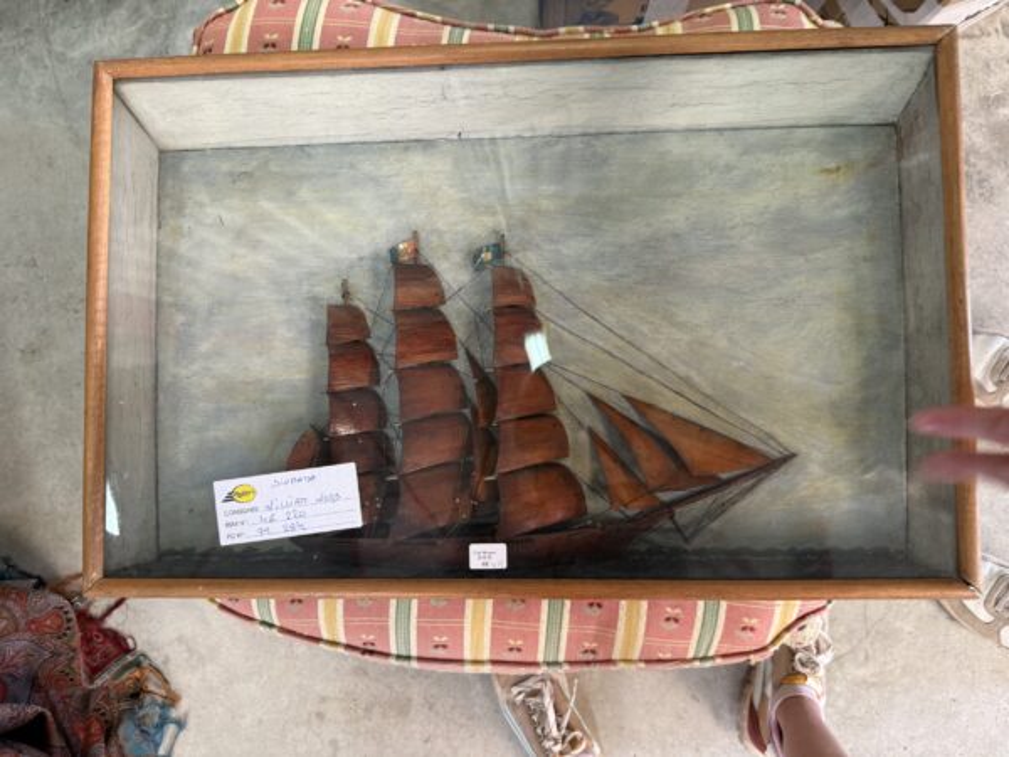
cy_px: 378
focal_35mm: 24
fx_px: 700
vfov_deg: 56.8
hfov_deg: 71.6
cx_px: 504
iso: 160
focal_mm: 6.76
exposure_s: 1/50
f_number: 1.78
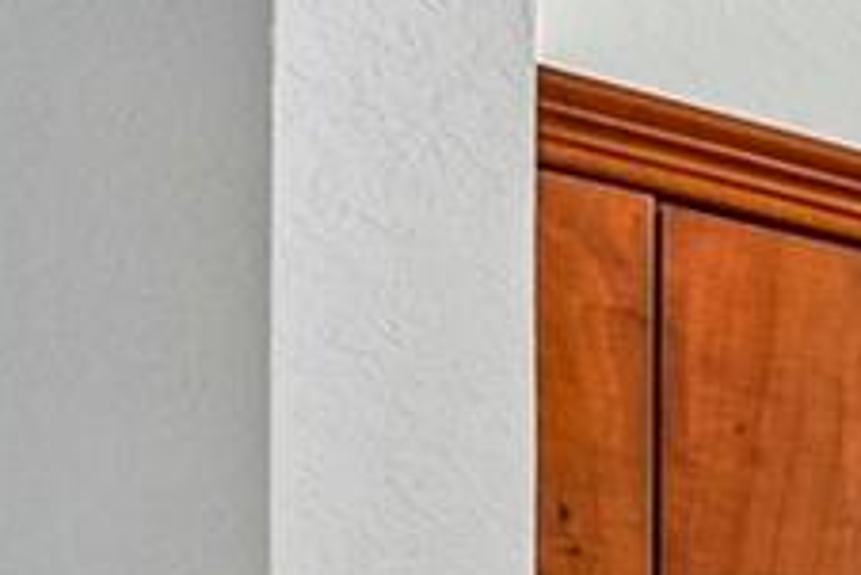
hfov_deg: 9.6
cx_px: 3006
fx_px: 2369
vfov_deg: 11.7
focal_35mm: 99
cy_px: 1314
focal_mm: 14
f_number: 4
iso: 200
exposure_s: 1/13
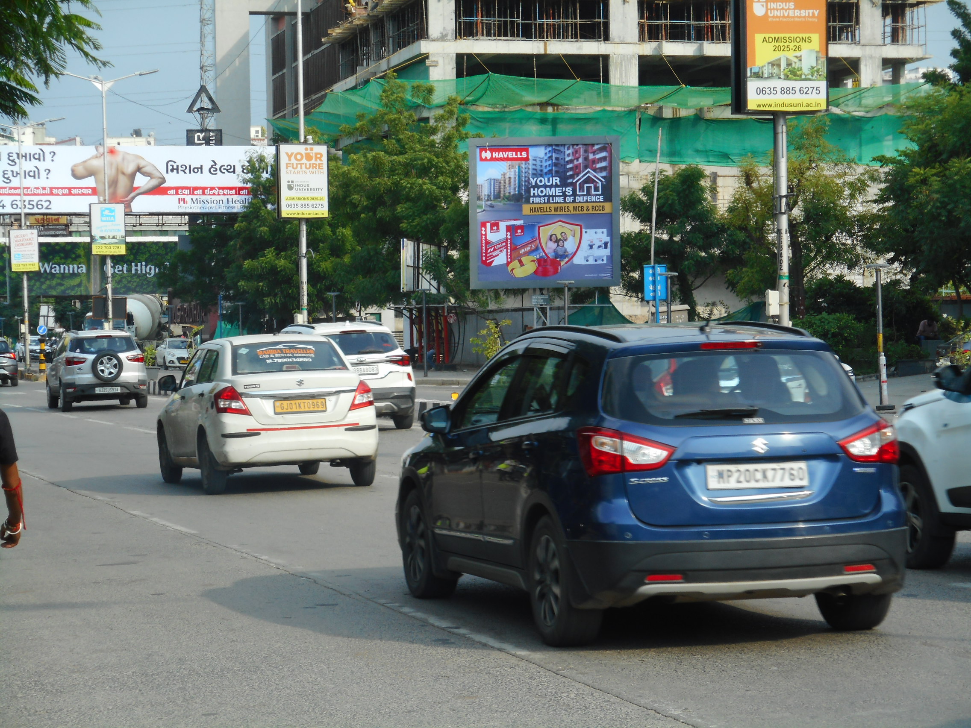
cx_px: 486
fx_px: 2861
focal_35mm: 102
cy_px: 364
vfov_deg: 14.5
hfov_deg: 19.3
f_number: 5.8
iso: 80
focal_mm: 18.2
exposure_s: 1/160
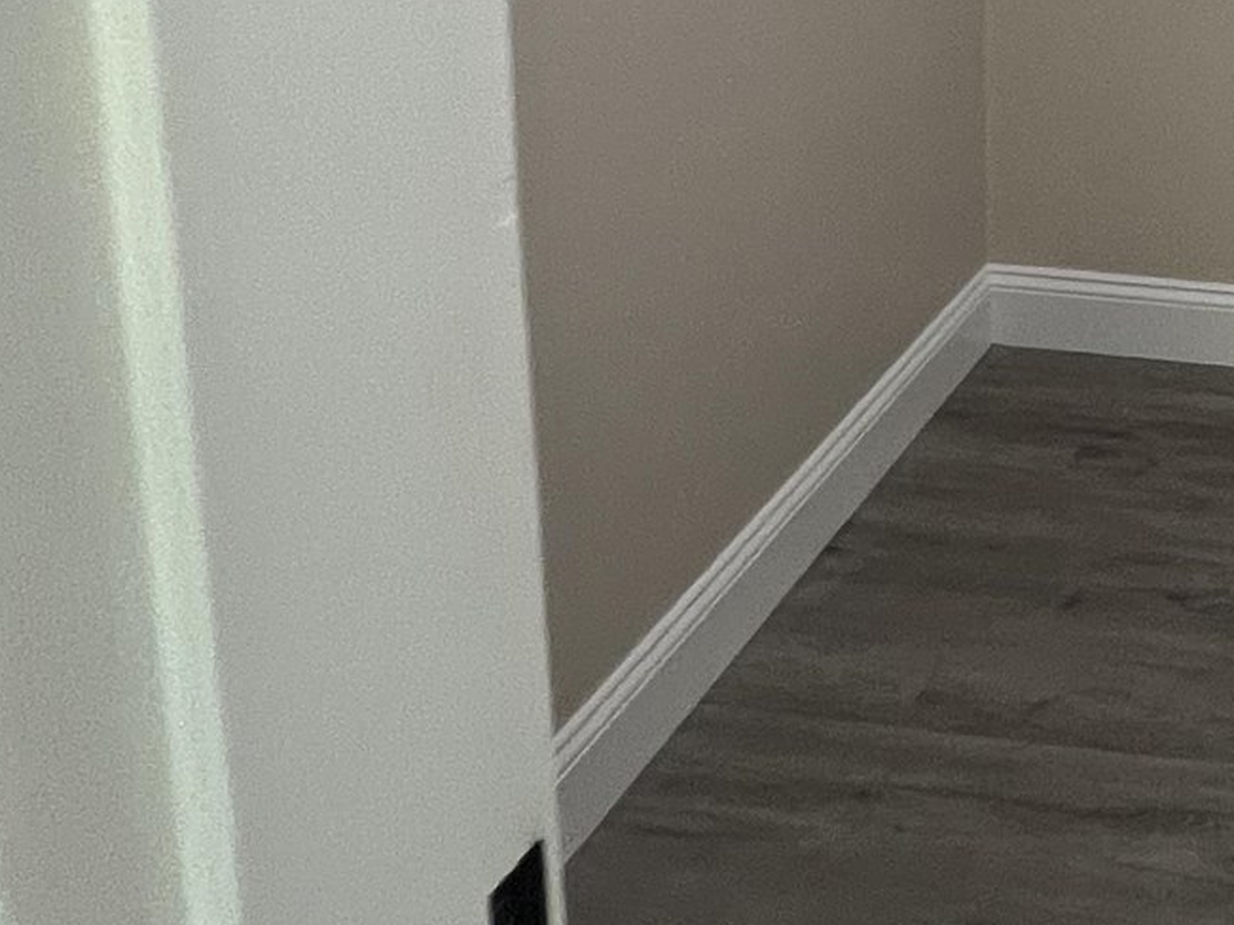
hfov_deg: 32.7
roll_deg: -3.5
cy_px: -205
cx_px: 1535
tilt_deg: -9.9
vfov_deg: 27.5
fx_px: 1640
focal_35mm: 46
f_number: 1.8
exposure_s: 1/60
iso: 200
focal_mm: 1.57
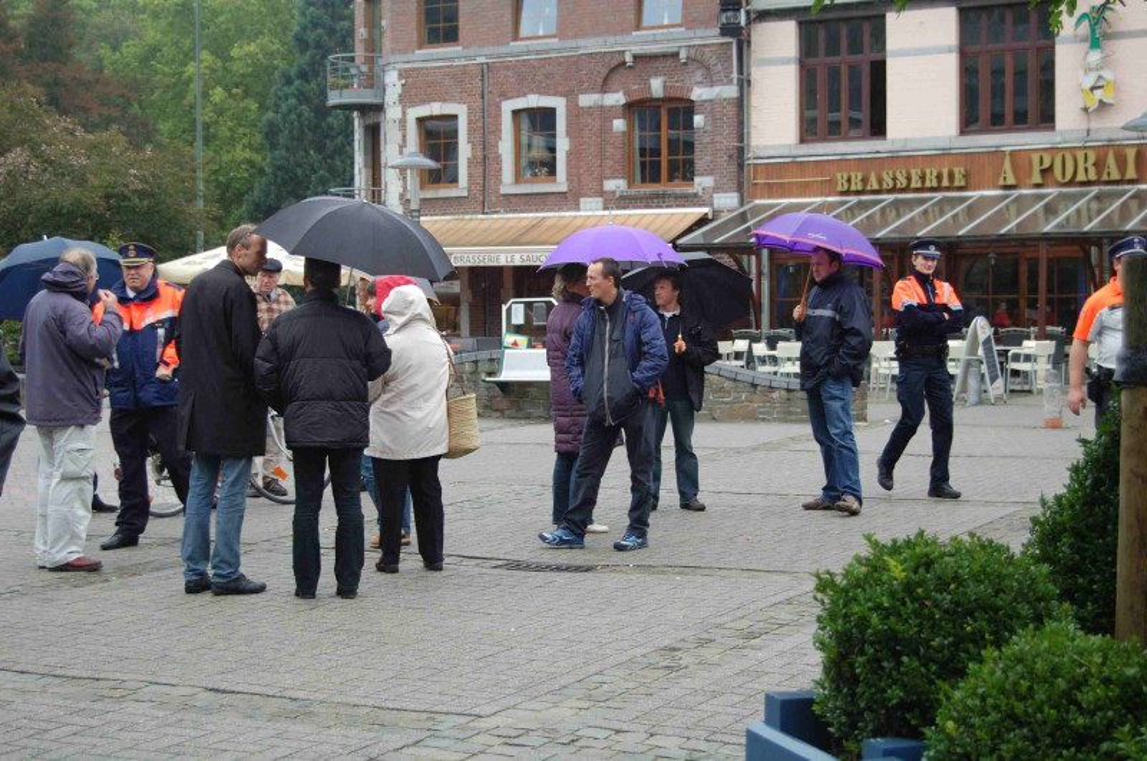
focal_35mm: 60
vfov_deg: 22.6
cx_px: 574
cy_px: 380
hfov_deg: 33.4
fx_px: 1909
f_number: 5.6
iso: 280
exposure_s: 1/125
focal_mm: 40
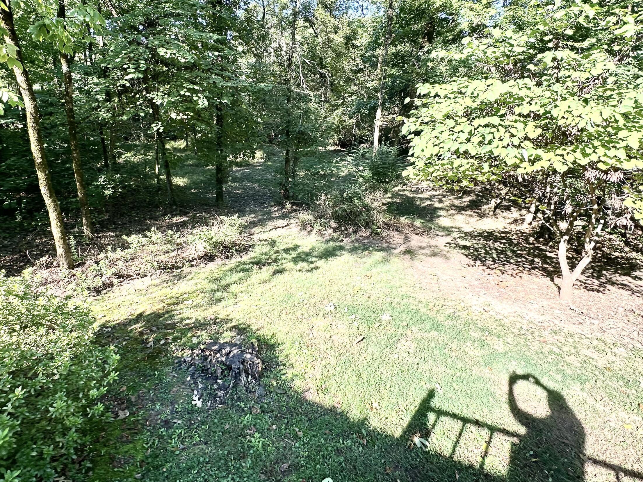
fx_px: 353
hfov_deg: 84.1
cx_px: 274
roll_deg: -3.6
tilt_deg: -16.0
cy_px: 184
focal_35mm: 19
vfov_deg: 67.7
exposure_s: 1/201
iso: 40
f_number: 2.2
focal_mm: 2.22
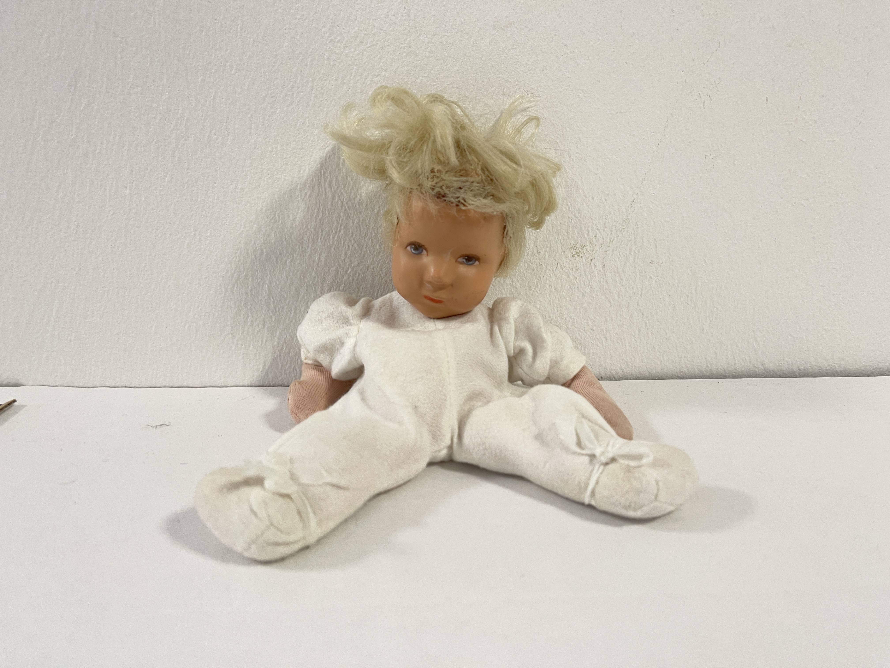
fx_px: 643
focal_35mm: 25
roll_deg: -0.2
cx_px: 445
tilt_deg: -12.8
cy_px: 334
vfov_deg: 54.9
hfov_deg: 69.4
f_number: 1.6
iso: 80
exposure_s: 1/50
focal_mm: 5.1
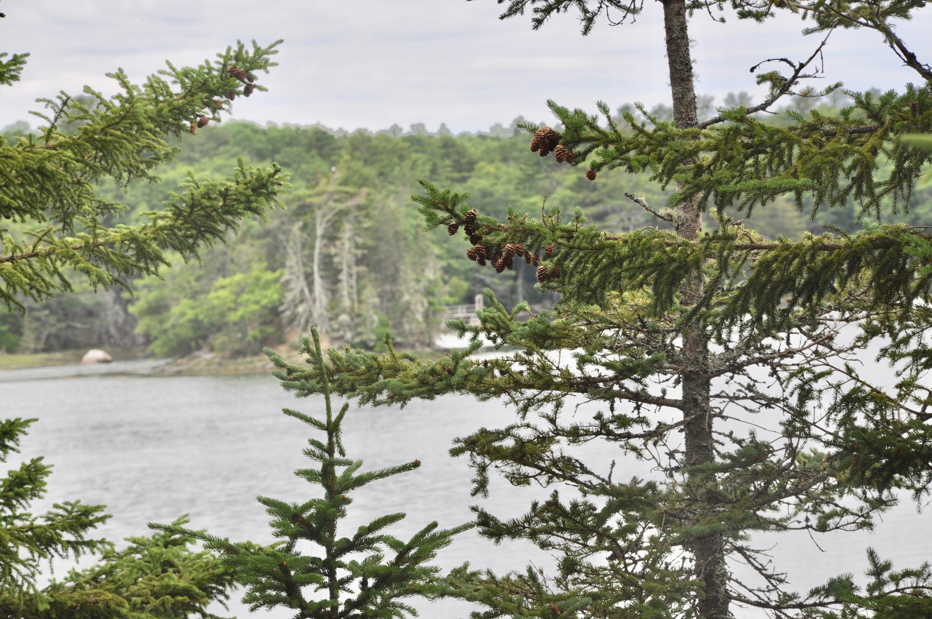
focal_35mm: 158
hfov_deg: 13.1
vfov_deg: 8.7
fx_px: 4072
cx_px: 466
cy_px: 310
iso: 200
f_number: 10
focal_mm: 105
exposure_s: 1/200
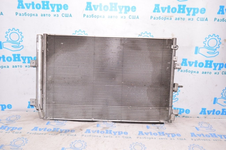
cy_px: 75
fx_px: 188
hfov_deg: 62.0
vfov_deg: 43.5
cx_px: 113
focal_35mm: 30
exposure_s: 1/100
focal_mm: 20
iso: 1600
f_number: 8
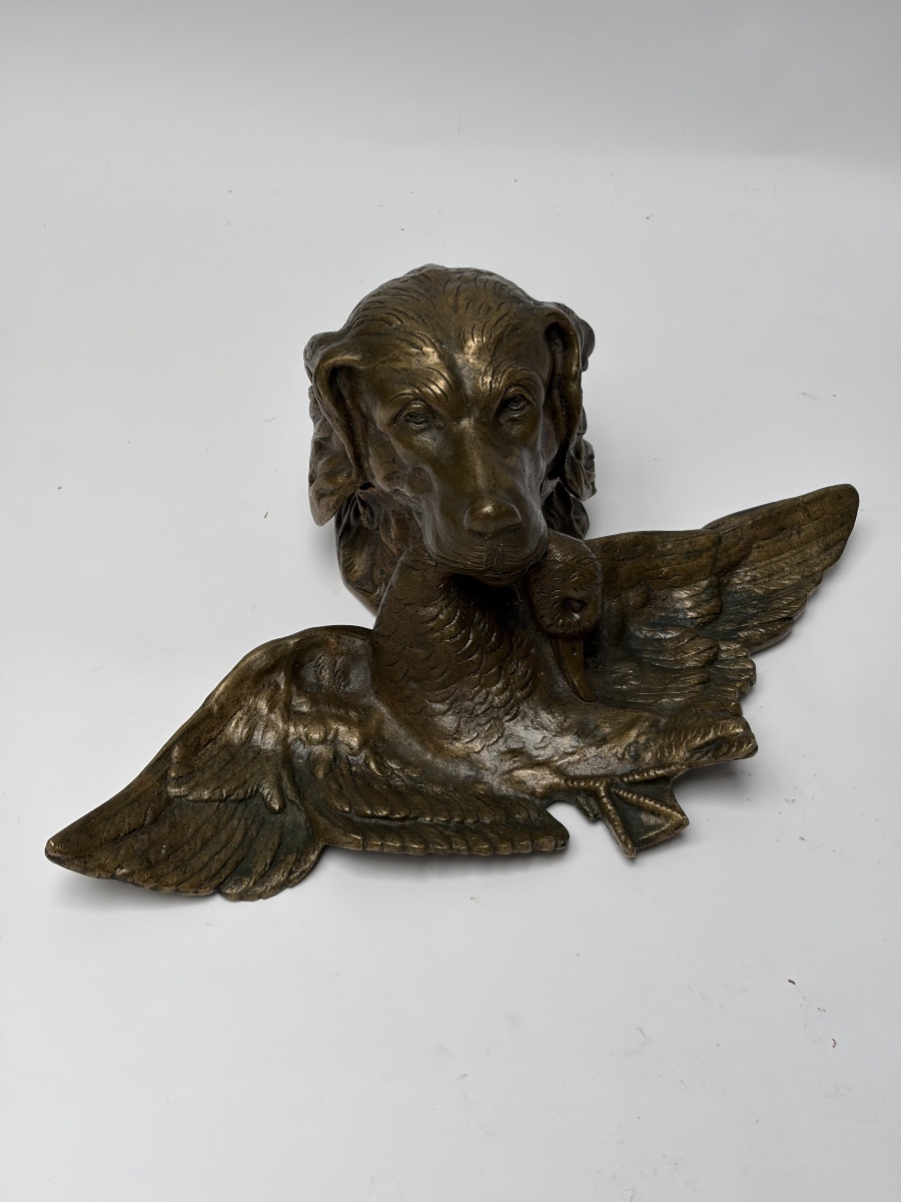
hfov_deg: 28.0
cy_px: 601
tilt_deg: -48.3
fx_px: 1805
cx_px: 450
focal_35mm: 52
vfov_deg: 36.8
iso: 32
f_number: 1.6
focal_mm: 5.96
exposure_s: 1/515
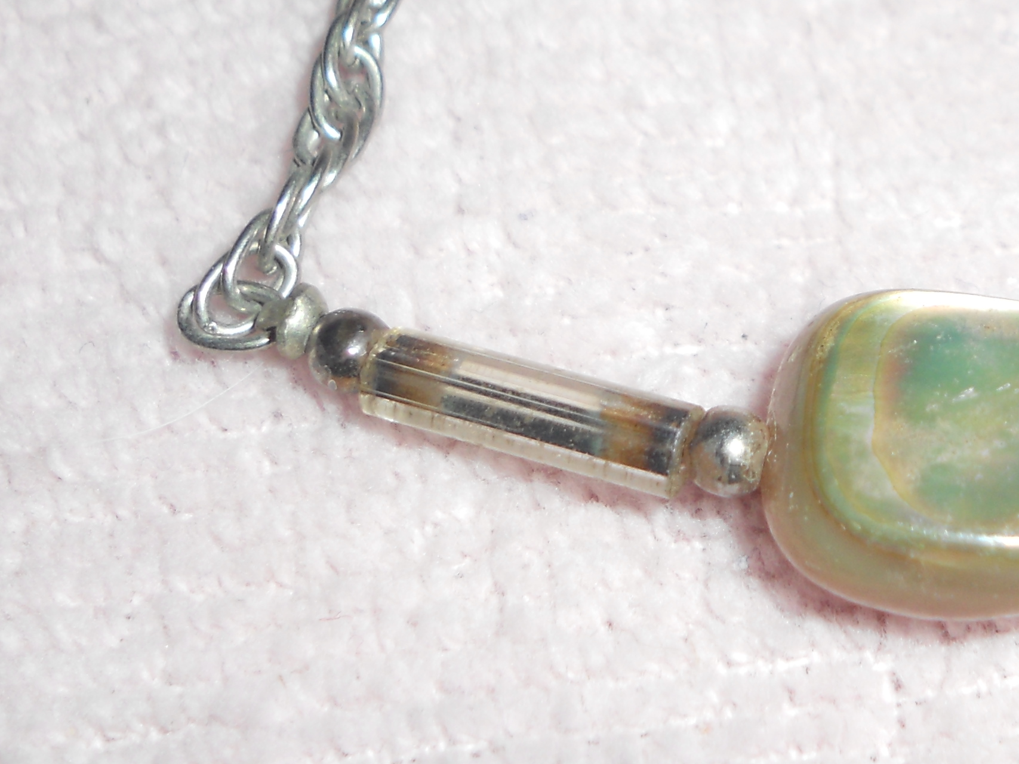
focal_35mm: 75
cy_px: 37
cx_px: 879
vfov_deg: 19.2
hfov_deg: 25.3
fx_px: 2208
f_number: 8.8
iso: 80
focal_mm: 5.8
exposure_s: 1/25
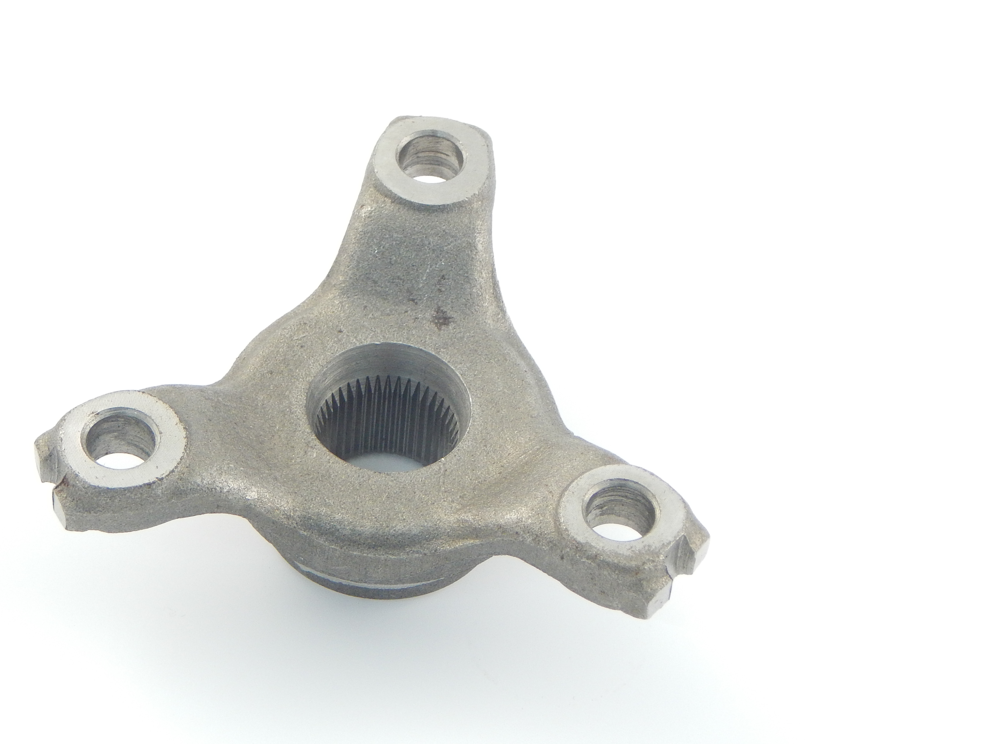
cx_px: 405
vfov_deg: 12.0
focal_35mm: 124
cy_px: 391
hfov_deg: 15.9
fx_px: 3557
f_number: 4.4
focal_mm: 16.6
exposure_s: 1/30
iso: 280
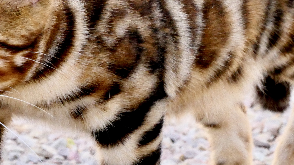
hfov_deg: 6.8
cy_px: 61
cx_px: 15
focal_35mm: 316
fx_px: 2463
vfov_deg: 3.8
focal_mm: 56.7
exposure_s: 1/500
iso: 1600
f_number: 10
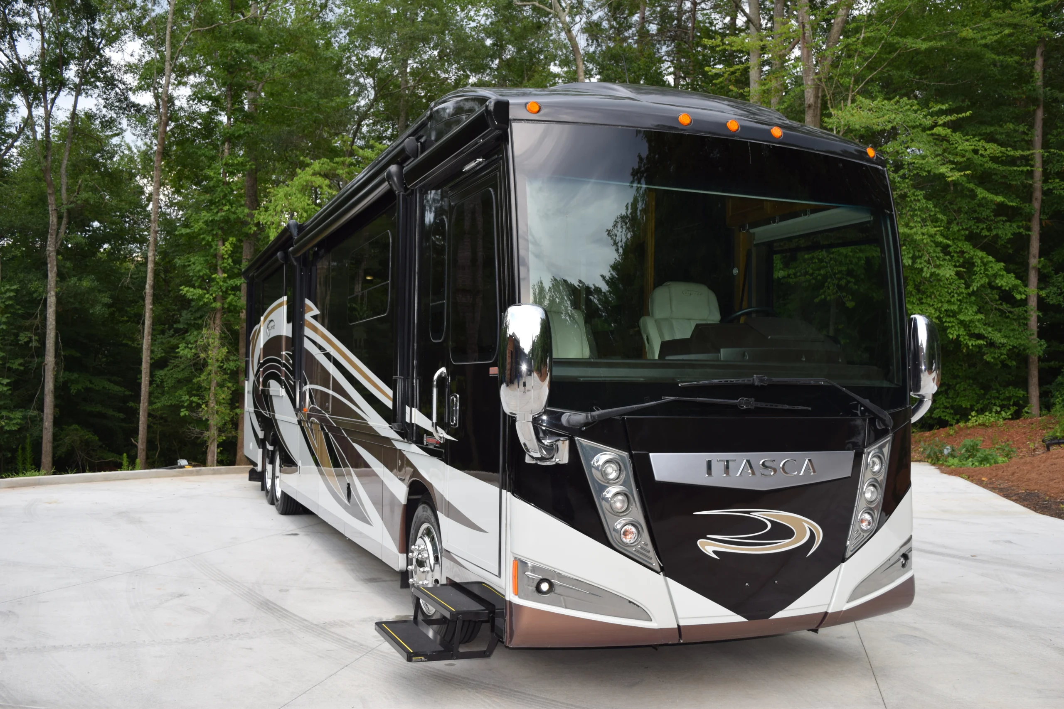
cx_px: 532
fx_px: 975
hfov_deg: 57.2
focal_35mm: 33
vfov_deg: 40.0
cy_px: 354
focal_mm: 22
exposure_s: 1/125
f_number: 5.6
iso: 250
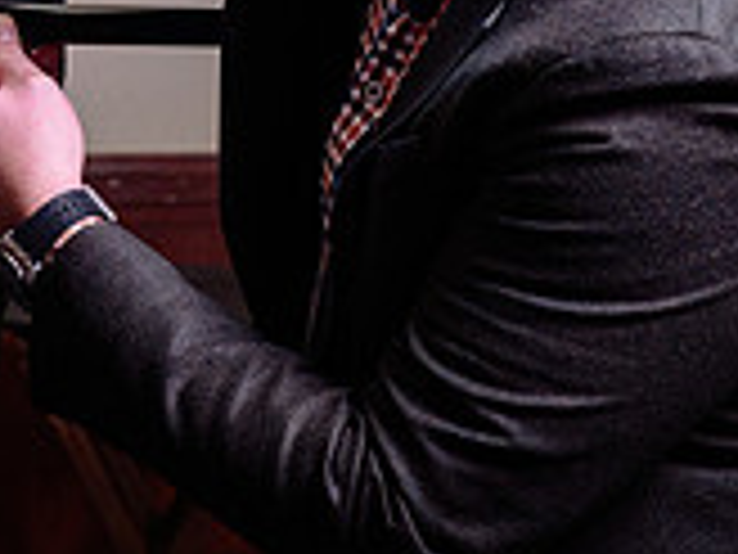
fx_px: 2580
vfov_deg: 12.2
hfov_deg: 16.0
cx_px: 17
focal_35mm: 121
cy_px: 56
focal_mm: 30
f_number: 3.5
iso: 800
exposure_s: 1/125
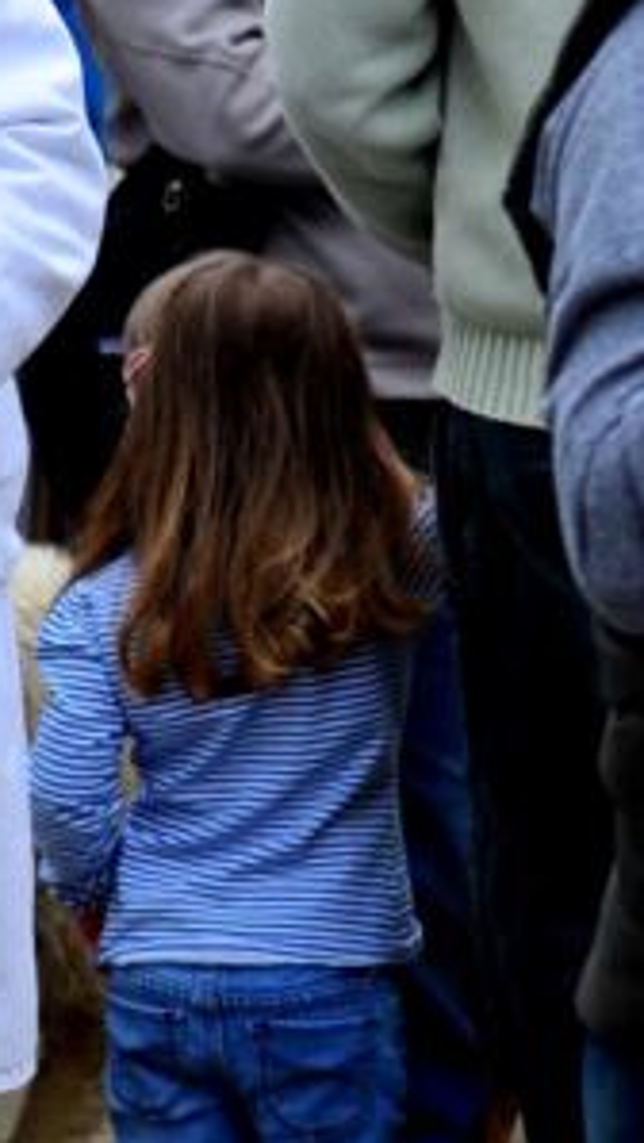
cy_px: 733
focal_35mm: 254
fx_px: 7698
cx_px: -452
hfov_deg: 4.7
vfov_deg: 8.5
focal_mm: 50
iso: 200
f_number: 2.8
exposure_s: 1/800
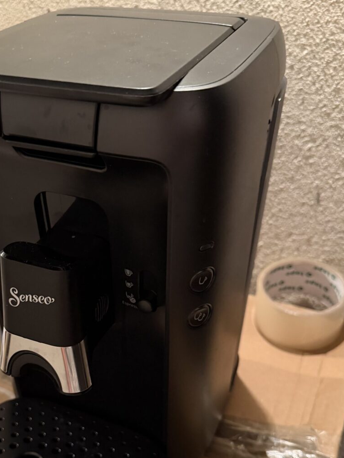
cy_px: 297
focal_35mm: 38
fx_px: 504
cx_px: 118
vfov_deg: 48.3
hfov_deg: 37.3
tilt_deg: -35.8
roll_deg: +1.6
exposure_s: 1/25
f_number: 1.78
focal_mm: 6.76
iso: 800
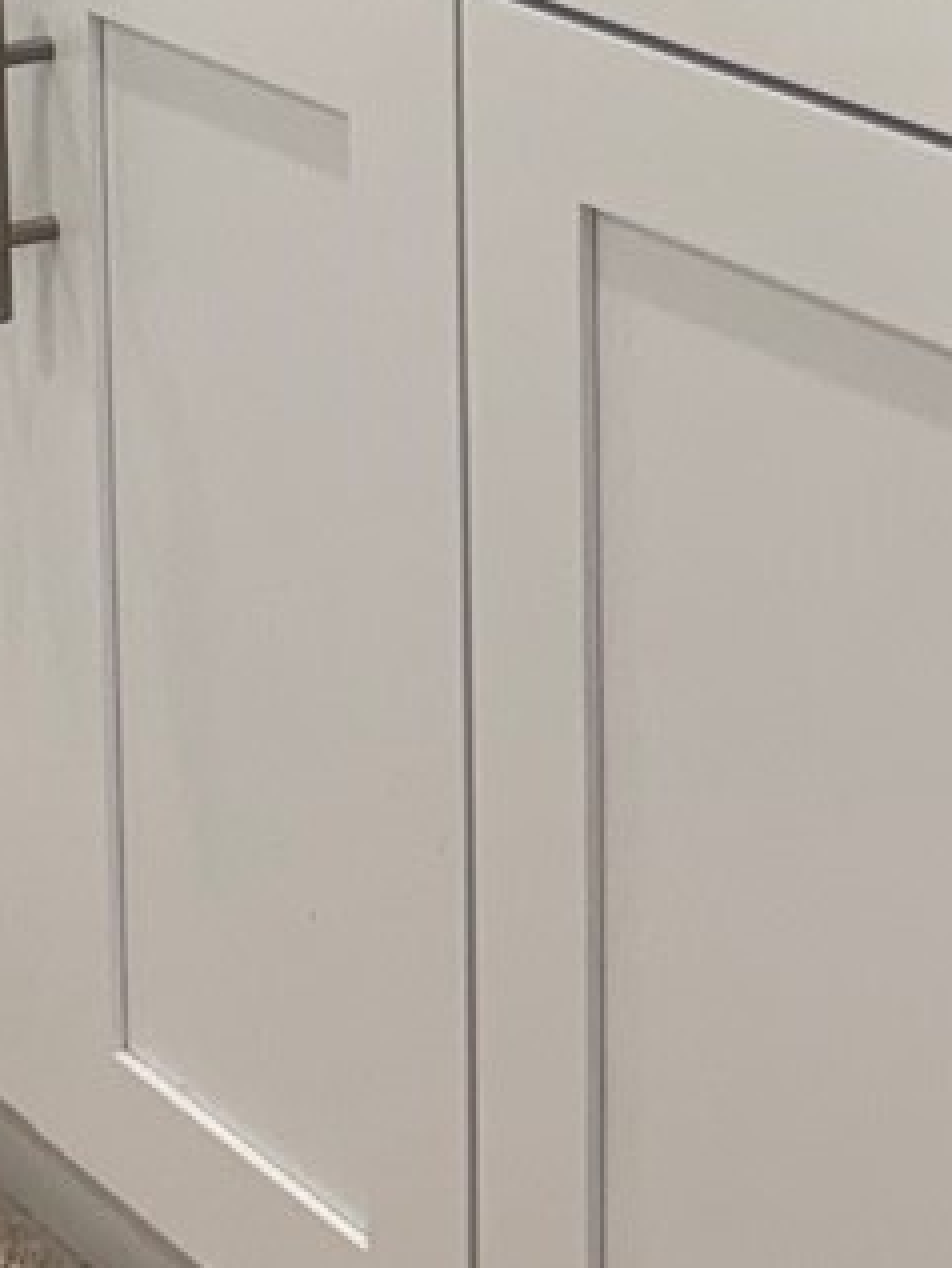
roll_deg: +1.7
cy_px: -476
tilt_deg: -7.6
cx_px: -580
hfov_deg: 11.6
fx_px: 4434
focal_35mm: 121
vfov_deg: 15.3
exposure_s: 1/120
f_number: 1.78
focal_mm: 6.76
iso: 125
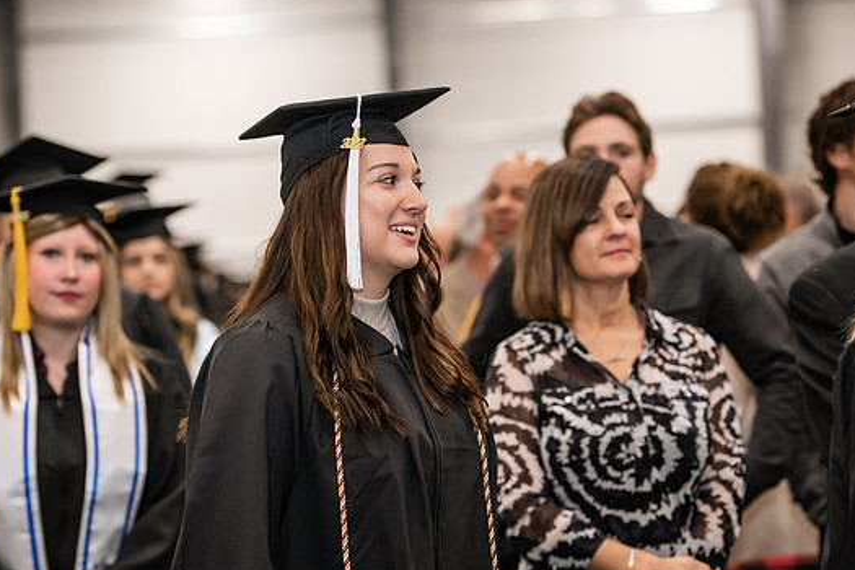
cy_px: 304
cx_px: 401
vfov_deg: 11.8
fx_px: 2755
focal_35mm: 116
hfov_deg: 17.6
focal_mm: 105
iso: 2000
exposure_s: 1/200
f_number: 3.2
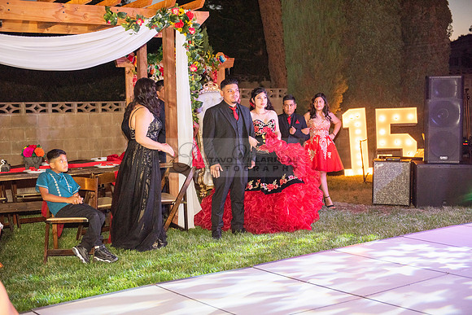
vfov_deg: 24.6
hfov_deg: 36.2
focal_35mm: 55
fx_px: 721
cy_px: 158
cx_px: 236
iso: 1600
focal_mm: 55
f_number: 3.2
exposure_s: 1/100
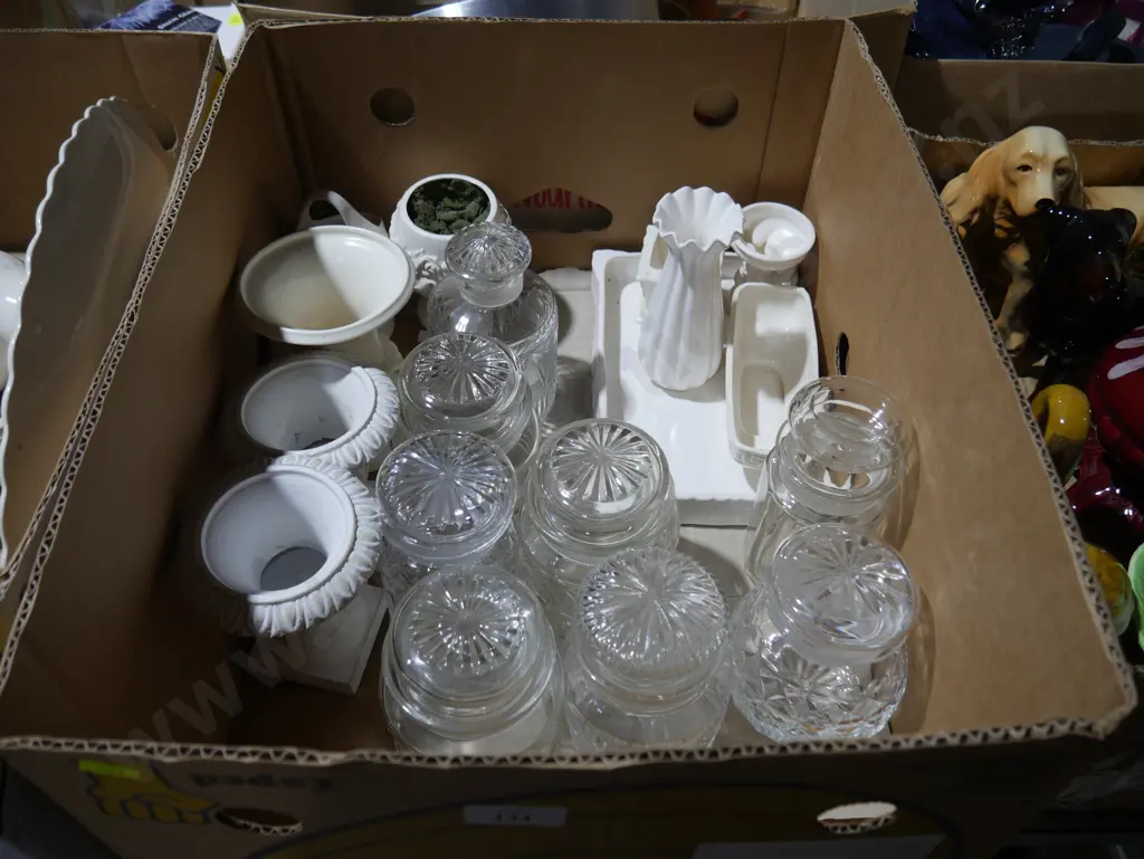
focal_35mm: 28
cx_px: 572
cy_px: 430
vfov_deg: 49.8
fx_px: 926
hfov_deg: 63.4
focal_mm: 14
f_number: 3.5
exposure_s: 1/100
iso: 200
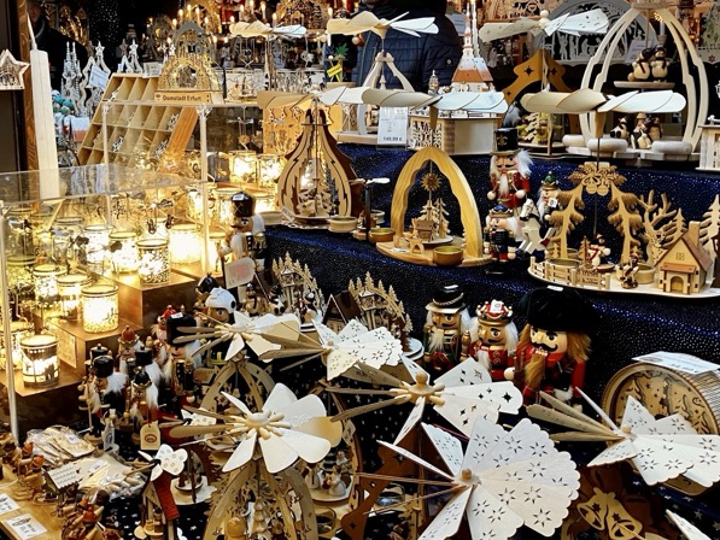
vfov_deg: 46.8
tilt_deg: -7.5
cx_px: 379
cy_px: 288
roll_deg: +1.4
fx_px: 624
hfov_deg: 59.9
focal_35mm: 30
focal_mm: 3.99
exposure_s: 1/50
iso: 80
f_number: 1.8
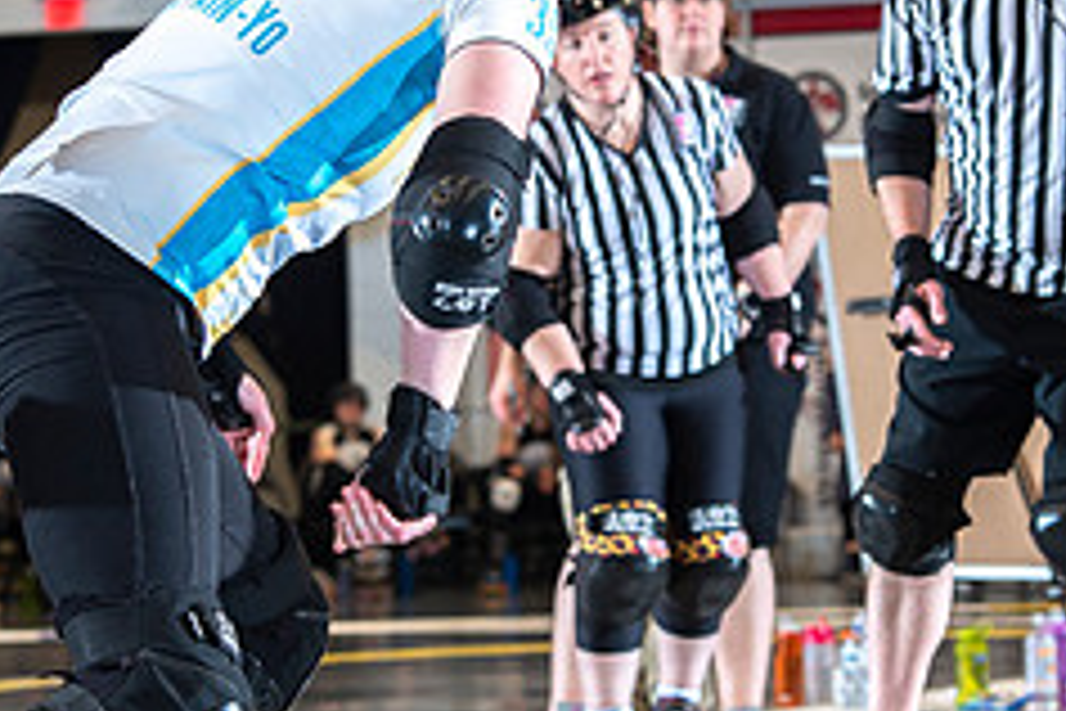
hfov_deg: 8.4
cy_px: 362
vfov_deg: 5.6
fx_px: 7254
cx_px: 567
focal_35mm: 245
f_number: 5.6
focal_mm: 100
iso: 500
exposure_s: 1/160
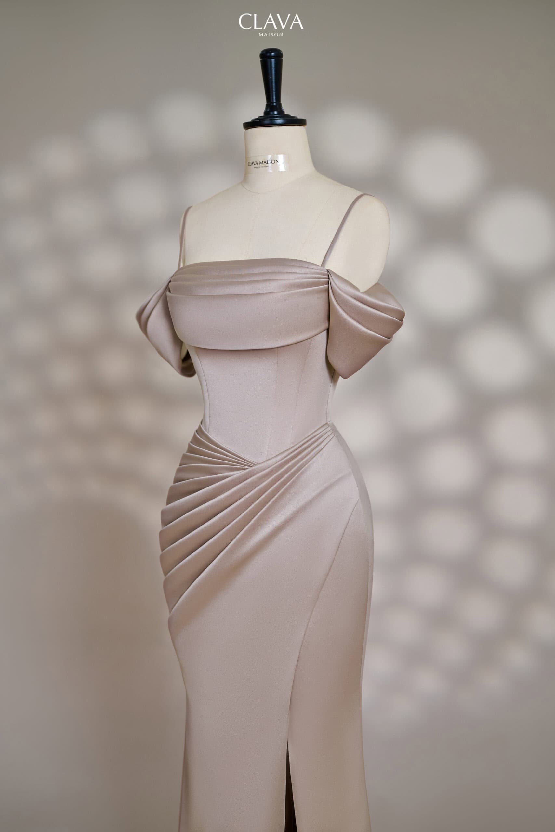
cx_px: 278
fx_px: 1156
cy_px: 416
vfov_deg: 39.6
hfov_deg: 27.0
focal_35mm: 50
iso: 320
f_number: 2.8
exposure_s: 1/200
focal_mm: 50
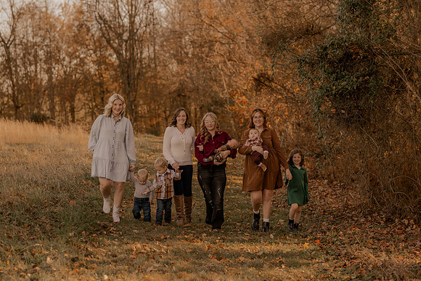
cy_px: 140
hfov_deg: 23.9
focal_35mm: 85
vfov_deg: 16.1
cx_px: 210
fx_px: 994
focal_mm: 85
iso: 200
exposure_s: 1/320
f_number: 2.8
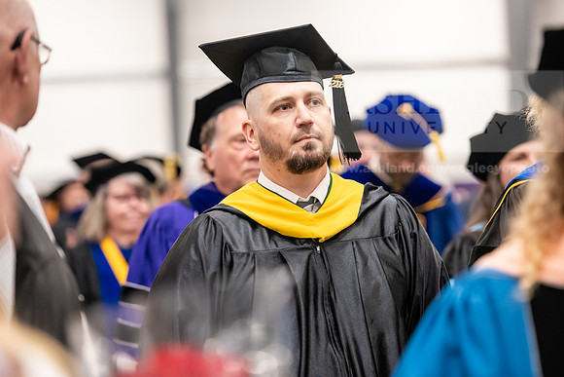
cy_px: 188
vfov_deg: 9.8
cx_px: 282
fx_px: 2194
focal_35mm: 140
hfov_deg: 14.7
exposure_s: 1/200
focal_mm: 140
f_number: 3.2
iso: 3200
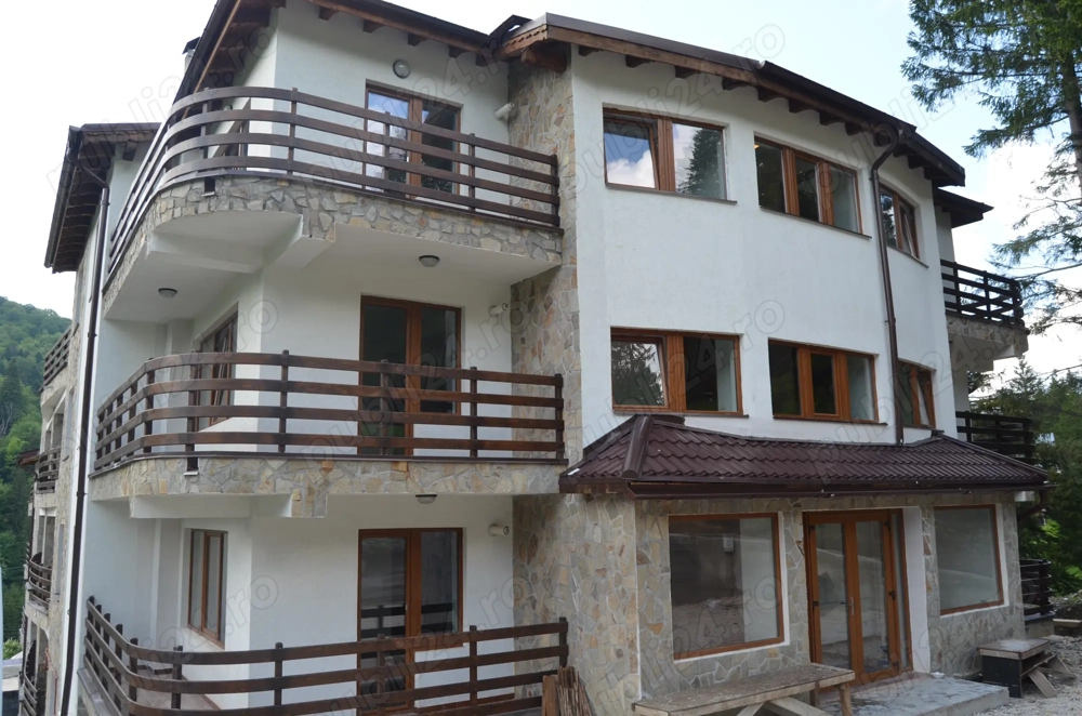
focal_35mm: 27
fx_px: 810
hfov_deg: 67.5
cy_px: 358
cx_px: 541
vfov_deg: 47.7
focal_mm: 18
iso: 200
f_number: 6.3
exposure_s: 1/160
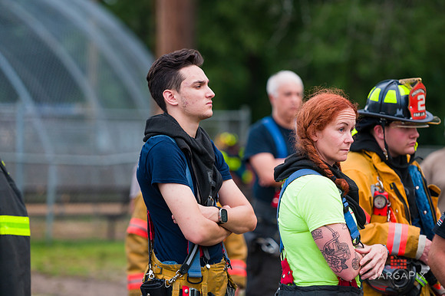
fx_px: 1977
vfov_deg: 8.6
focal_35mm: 160
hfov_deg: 12.8
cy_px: 148
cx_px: 222
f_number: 3.2
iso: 500
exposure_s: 1/250
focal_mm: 160
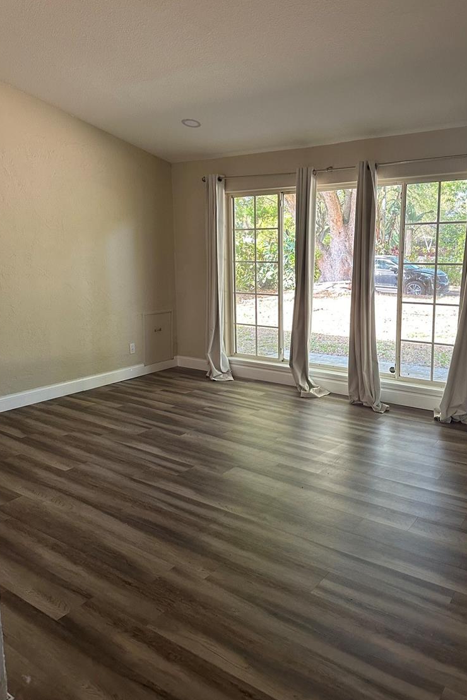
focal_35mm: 27
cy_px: 325
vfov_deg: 67.3
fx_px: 525
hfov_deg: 47.9
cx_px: 254
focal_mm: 6.86
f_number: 1.78
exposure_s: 1/76
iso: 250
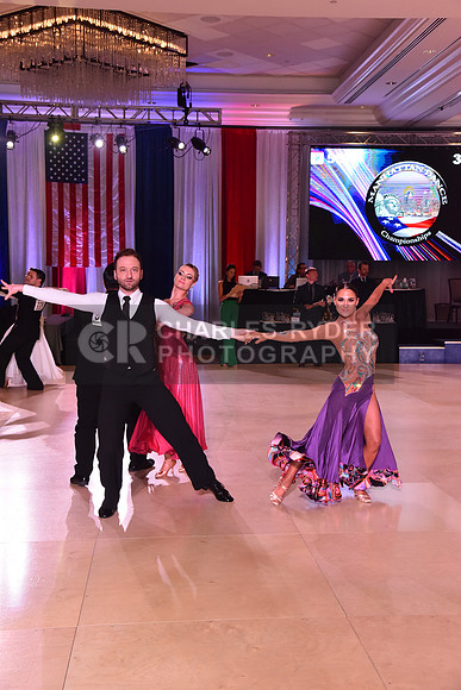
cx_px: 230
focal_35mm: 46
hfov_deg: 29.3
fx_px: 883
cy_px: 345
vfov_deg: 42.7
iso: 2500
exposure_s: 1/320
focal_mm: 46
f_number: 6.3
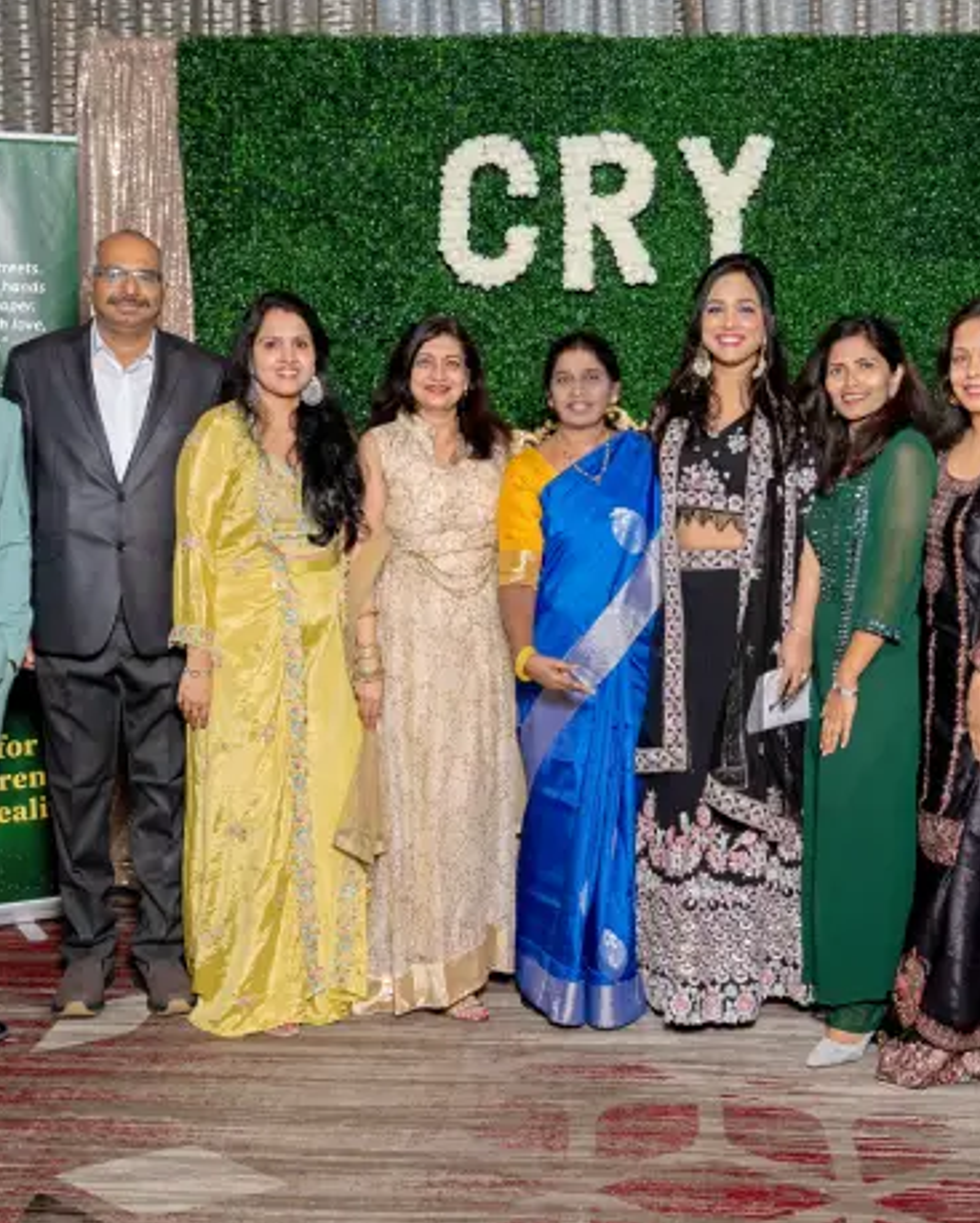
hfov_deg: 34.8
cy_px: 607
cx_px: 579
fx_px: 1557
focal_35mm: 43
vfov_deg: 42.9
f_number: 5.6
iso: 160
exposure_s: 1/160
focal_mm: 30
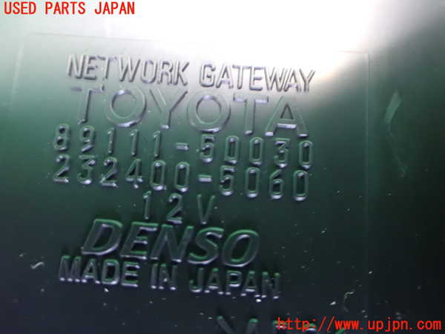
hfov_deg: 60.0
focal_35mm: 30
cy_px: 167
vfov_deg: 46.8
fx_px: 386
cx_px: 222
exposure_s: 1/13
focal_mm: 5.4
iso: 1600
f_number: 2.3
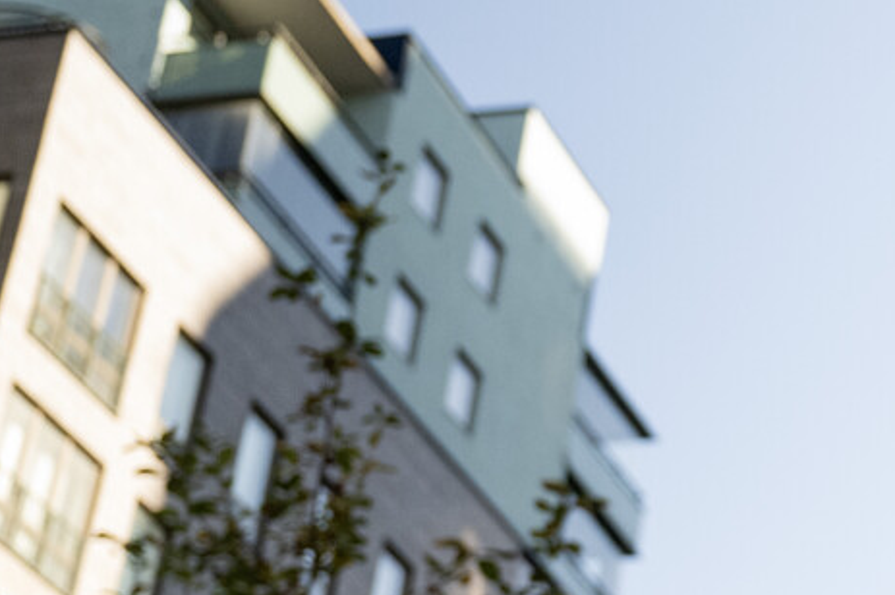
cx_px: 1324
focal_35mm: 128
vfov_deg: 10.7
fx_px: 3180
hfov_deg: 14.9
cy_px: 459
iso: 1600
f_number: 2.8
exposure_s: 1/5000
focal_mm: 37
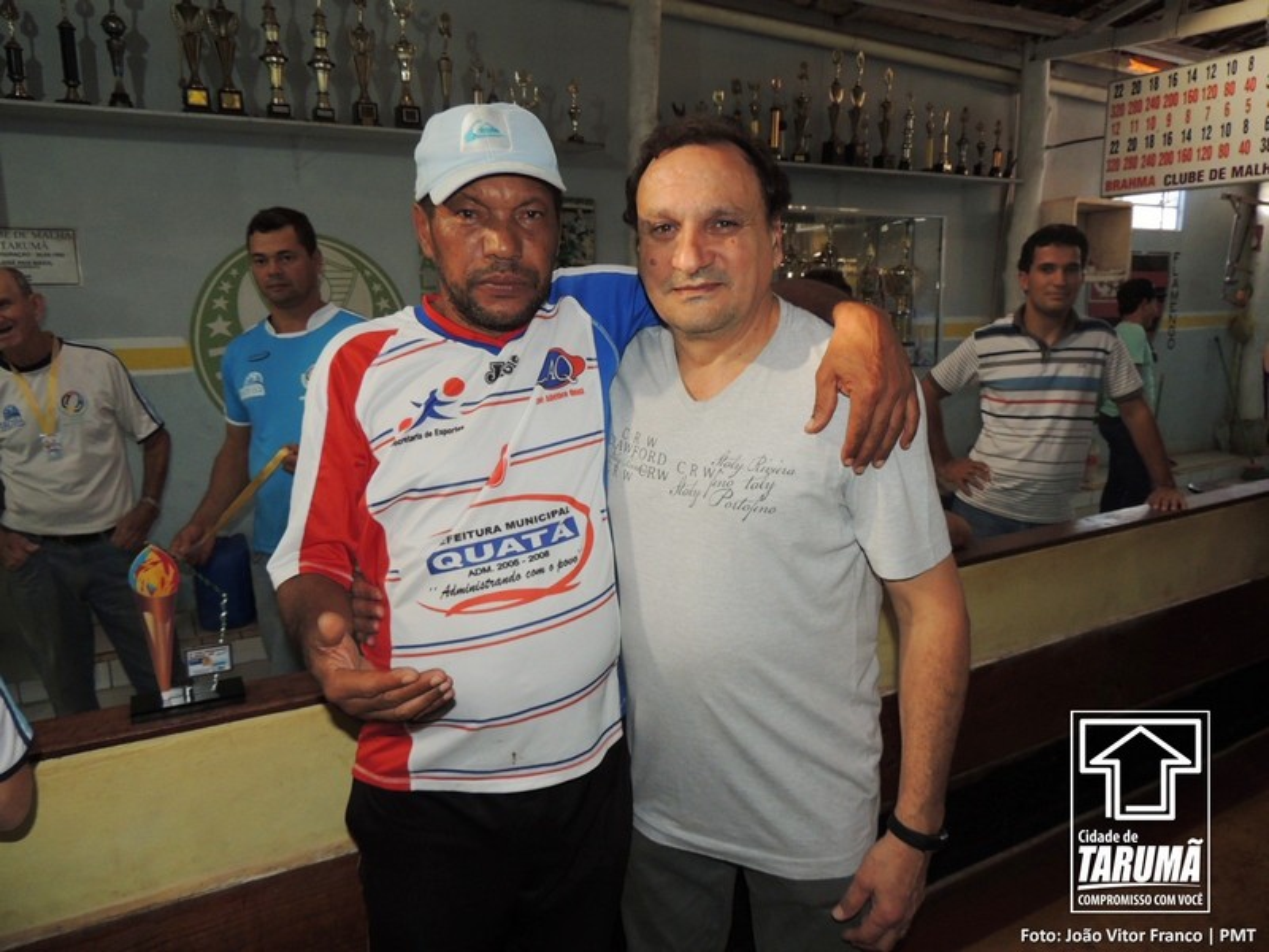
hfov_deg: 71.6
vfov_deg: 56.8
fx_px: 880
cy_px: 476
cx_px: 634
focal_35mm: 24
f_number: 3
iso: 200
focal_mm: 4.3
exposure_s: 1/30
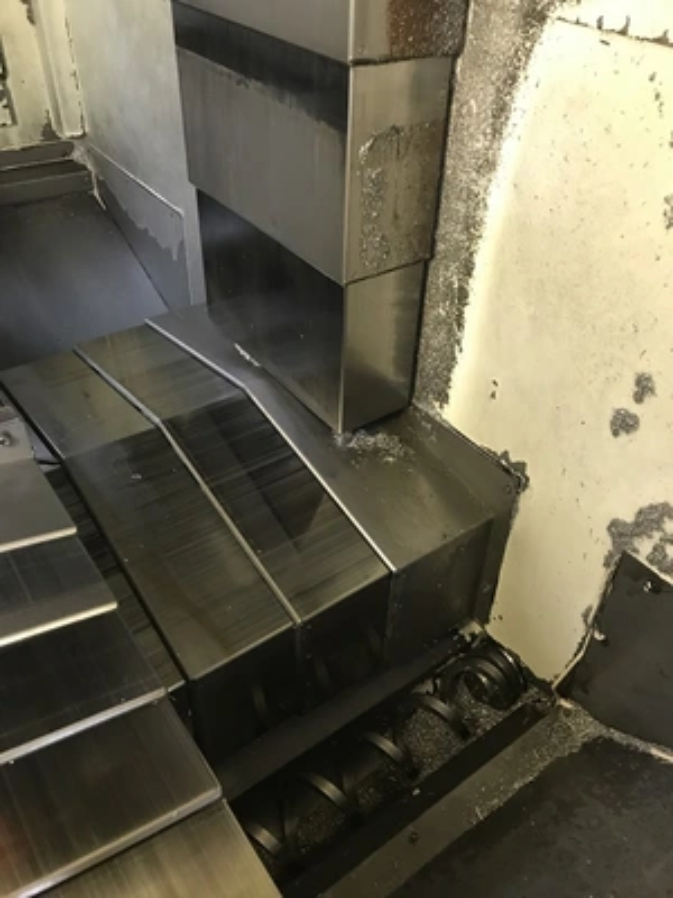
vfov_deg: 63.4
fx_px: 726
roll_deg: -3.0
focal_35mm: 28
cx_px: 336
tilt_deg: -40.5
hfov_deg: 49.7
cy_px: 449
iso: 100
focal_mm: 3.99
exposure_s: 1/7
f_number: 1.8
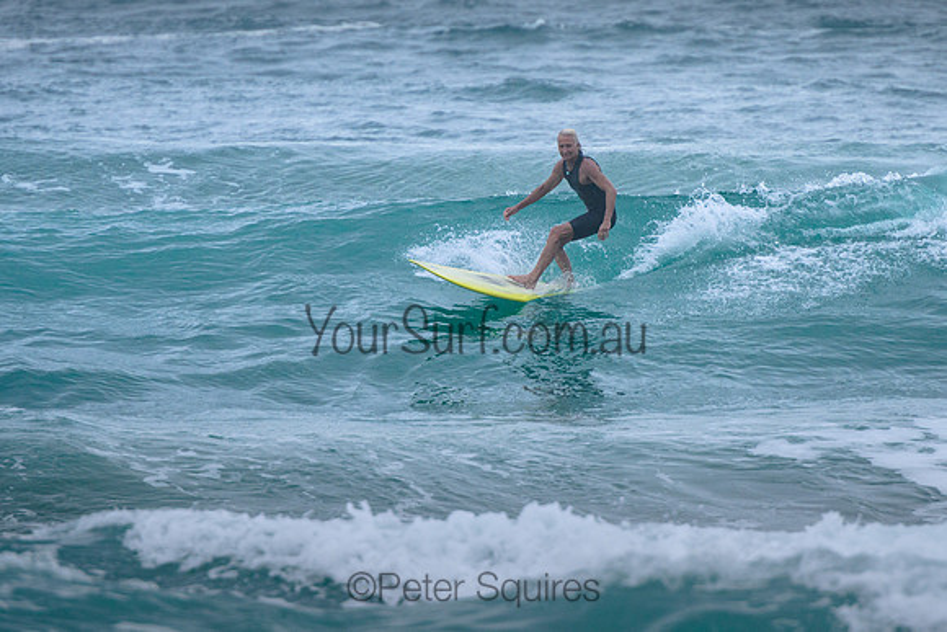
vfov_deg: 2.5
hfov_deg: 3.7
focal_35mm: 550
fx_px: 14475
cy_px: 209
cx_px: 552
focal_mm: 400
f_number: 5.6
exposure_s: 1/2000
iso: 560
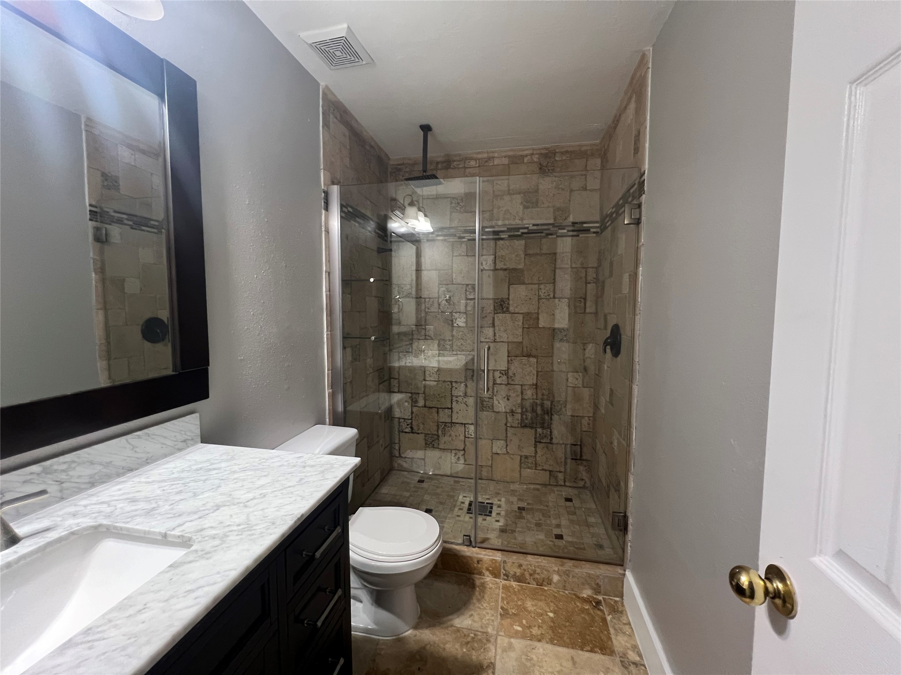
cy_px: 338
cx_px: 450
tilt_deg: -5.5
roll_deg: -0.2
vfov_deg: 89.9
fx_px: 338
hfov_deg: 106.2
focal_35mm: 13
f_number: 1.8
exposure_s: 1/60
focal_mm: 1.57
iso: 400
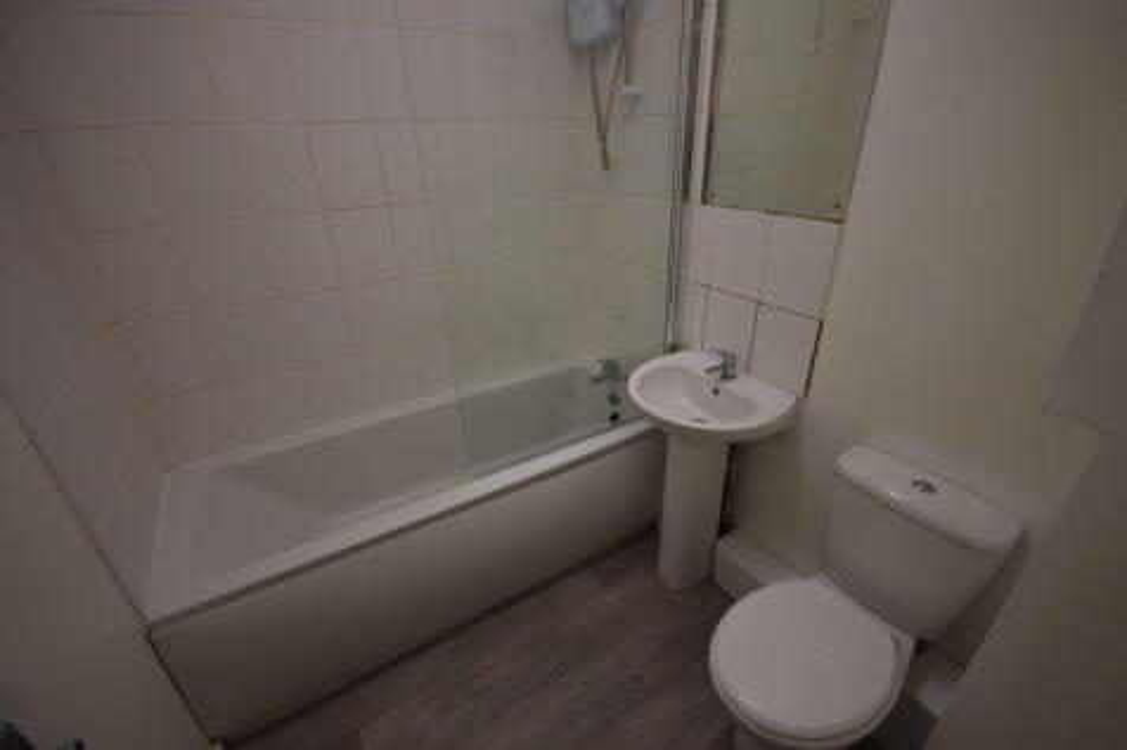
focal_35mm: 15
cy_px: 375
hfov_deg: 100.4
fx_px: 469
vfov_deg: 77.3
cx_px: 564
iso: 200
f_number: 4
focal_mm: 10
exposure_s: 1/20
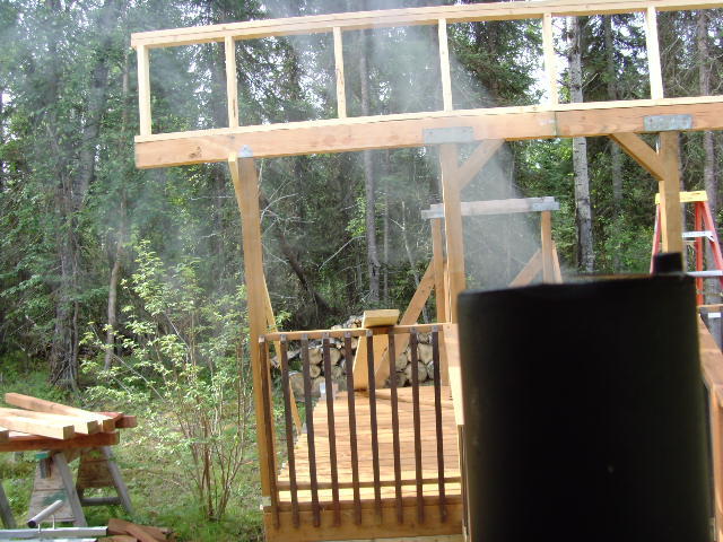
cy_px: 271
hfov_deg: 47.9
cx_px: 362
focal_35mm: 39
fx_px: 815
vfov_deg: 36.8
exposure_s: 1/90
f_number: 3.5
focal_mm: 6.6
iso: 80
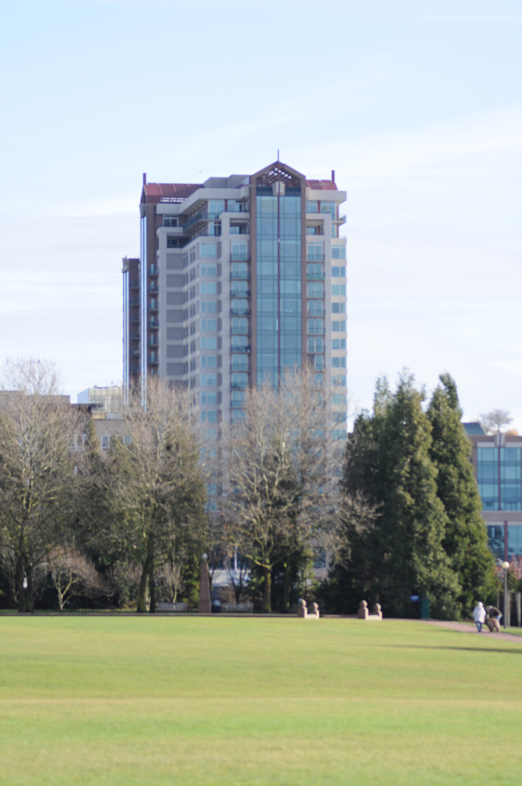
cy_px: 393
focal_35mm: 158
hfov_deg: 8.7
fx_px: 3434
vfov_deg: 13.1
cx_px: 261
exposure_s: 1/400
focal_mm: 105
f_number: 5
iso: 200
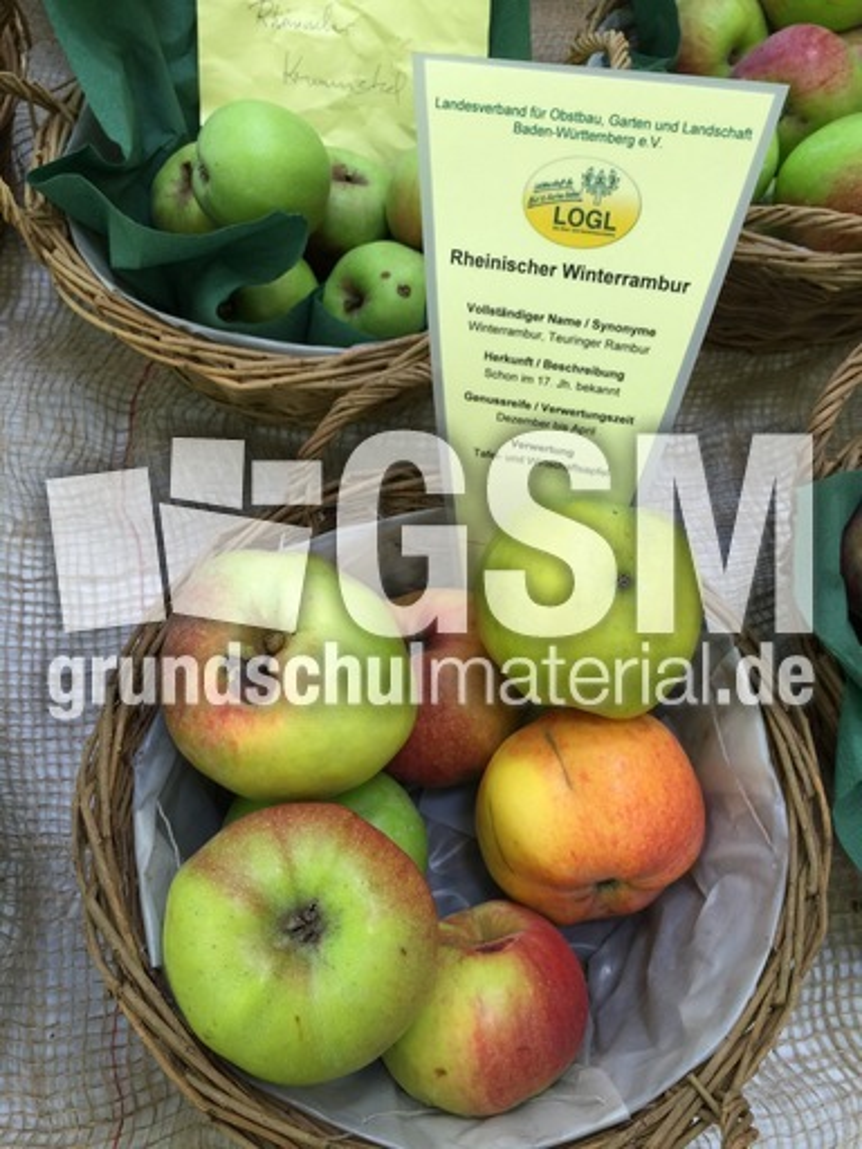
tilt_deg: -63.3
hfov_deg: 48.2
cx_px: 431
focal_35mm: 29
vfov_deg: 61.7
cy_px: 574
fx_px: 963
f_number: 2.2
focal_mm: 4.15
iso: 32
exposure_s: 1/15
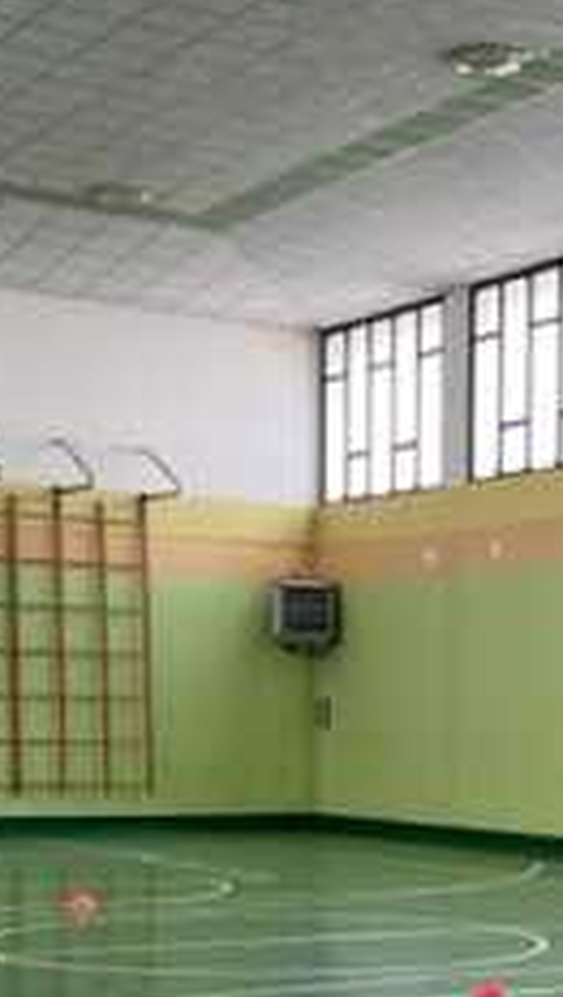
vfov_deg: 26.2
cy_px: 902
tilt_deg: -4.4
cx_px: 589
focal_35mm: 78
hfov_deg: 15.2
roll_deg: -1.2
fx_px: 2064
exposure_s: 1/121
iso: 80
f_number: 1.6
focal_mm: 5.1
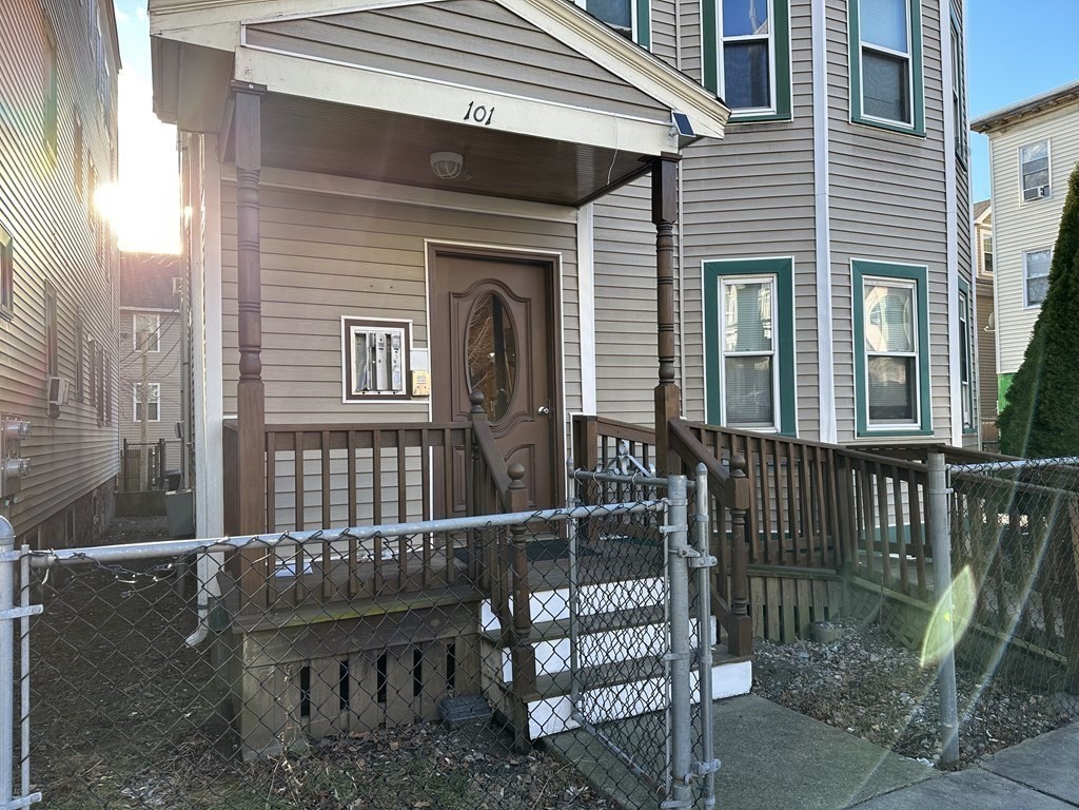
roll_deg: +0.8
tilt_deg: +1.4
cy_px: 405
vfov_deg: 56.8
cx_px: 540
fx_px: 748
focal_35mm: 24
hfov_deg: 71.6
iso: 80
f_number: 1.78
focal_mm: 6.86
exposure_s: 1/464
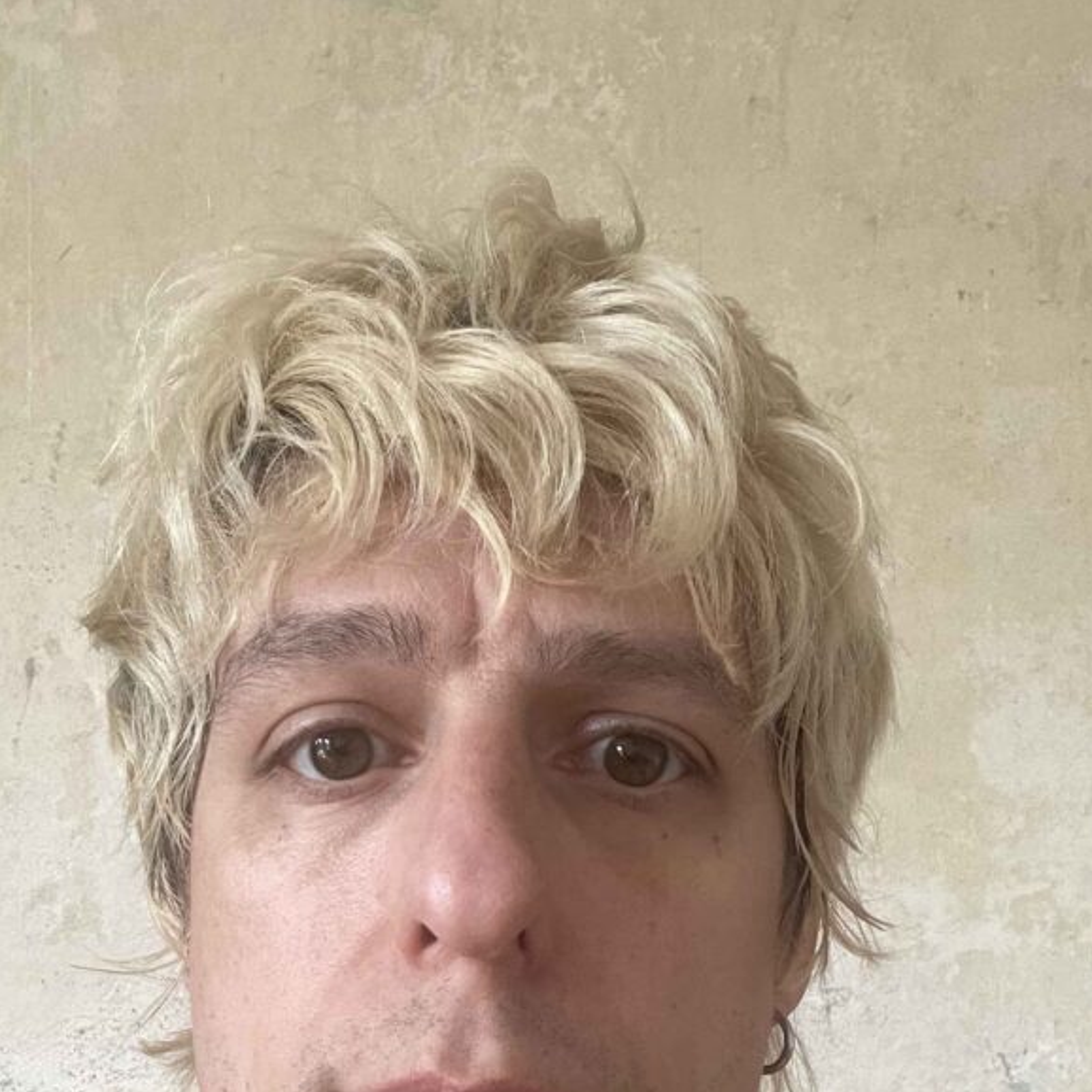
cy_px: 962
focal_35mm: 47
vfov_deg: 34.3
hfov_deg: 36.0
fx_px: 1677
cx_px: 450
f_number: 2.2
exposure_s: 1/60
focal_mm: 2.71
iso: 250
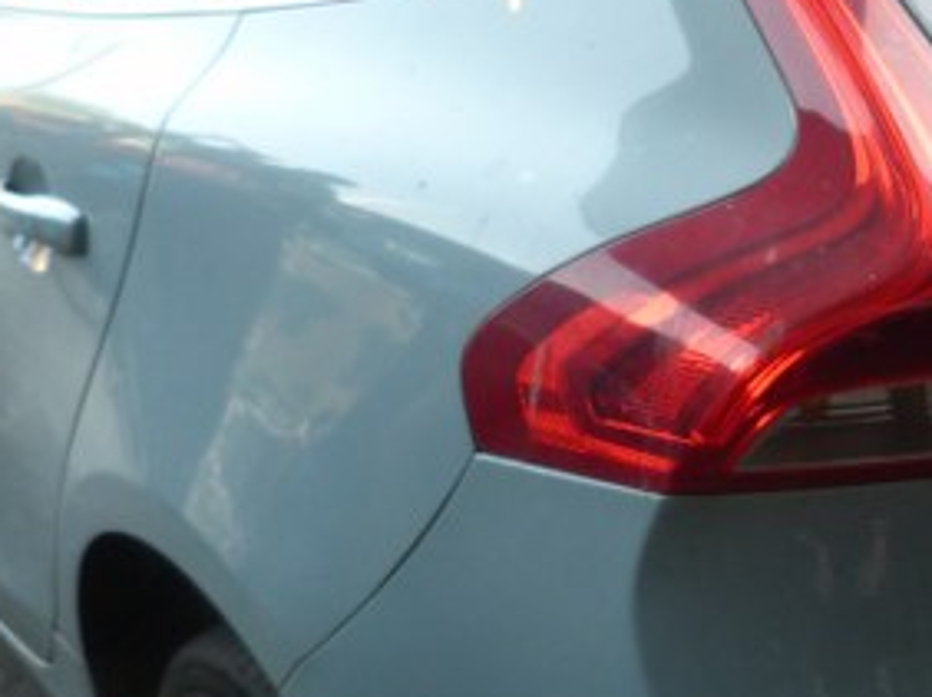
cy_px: 363
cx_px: 806
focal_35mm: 71
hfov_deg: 26.7
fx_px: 1910
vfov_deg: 20.7
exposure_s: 1/60
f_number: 2.8
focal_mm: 4.5
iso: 125
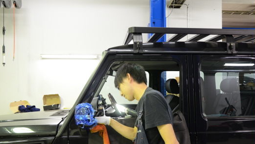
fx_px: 227
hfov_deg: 58.7
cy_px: 84
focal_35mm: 34
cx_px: 129
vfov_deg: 35.1
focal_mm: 21
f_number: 3.8
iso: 1250
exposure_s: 1/50
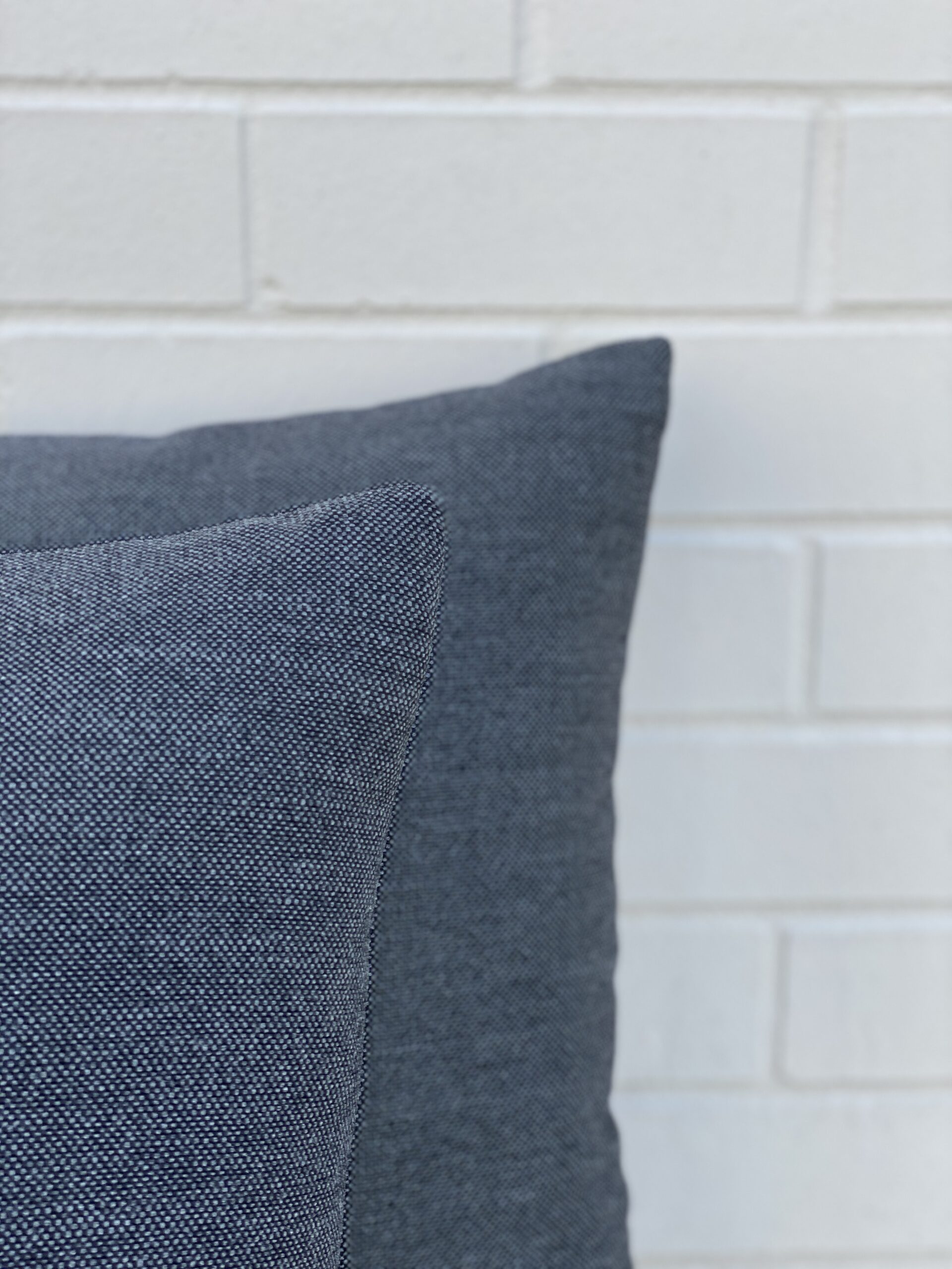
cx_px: 476
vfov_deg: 36.8
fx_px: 1907
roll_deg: -0.4
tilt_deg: -14.6
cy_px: 634
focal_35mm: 52
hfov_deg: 28.0
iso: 20
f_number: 2
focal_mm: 6
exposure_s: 1/378
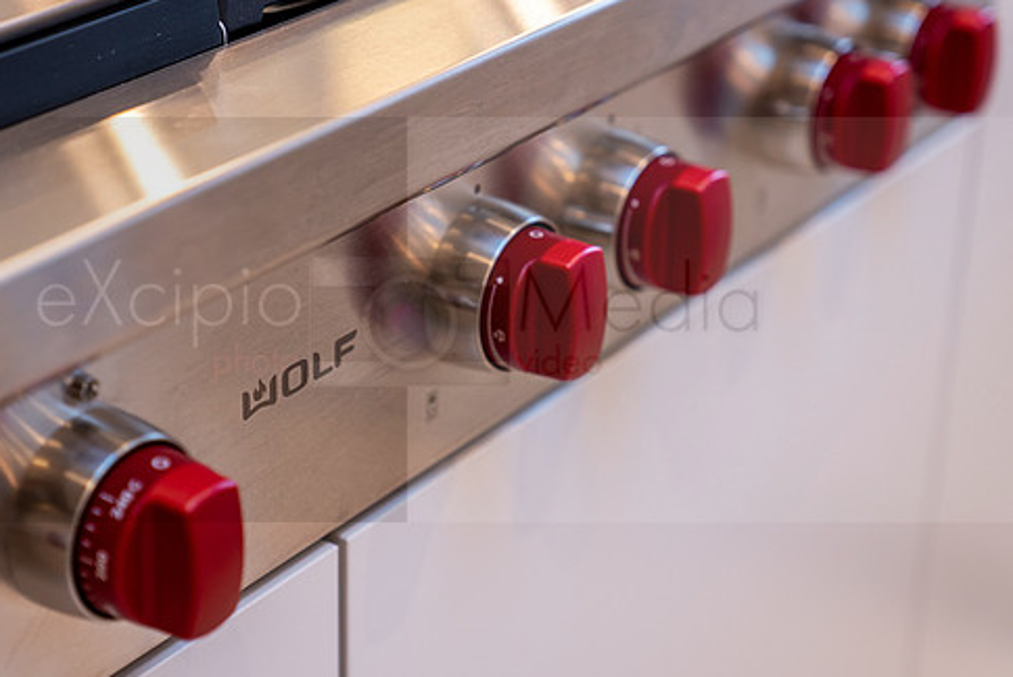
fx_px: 2309
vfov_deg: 16.7
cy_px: 328
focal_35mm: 82
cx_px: 423
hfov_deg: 24.7
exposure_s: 1/80
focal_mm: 67
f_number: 2.8
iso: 800
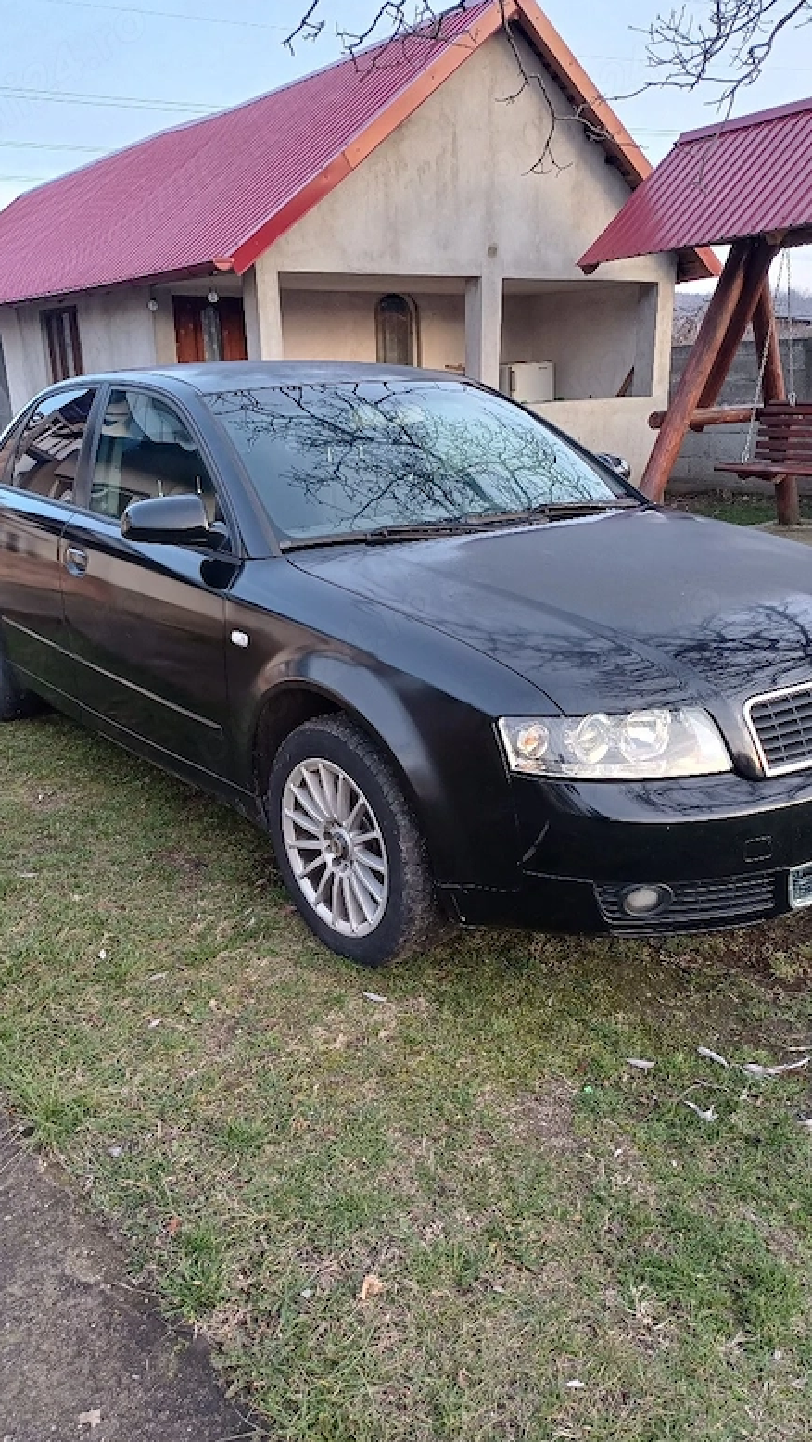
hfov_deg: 41.5
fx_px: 1071
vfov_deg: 67.9
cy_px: 719
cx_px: 387
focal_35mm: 28
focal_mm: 4.65
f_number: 1.8
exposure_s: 1/50
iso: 80
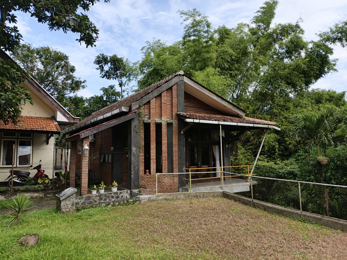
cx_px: 174
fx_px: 231
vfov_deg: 58.9
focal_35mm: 23
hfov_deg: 73.9
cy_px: 130
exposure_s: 1/521
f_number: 1.79
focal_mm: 4.71
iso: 71
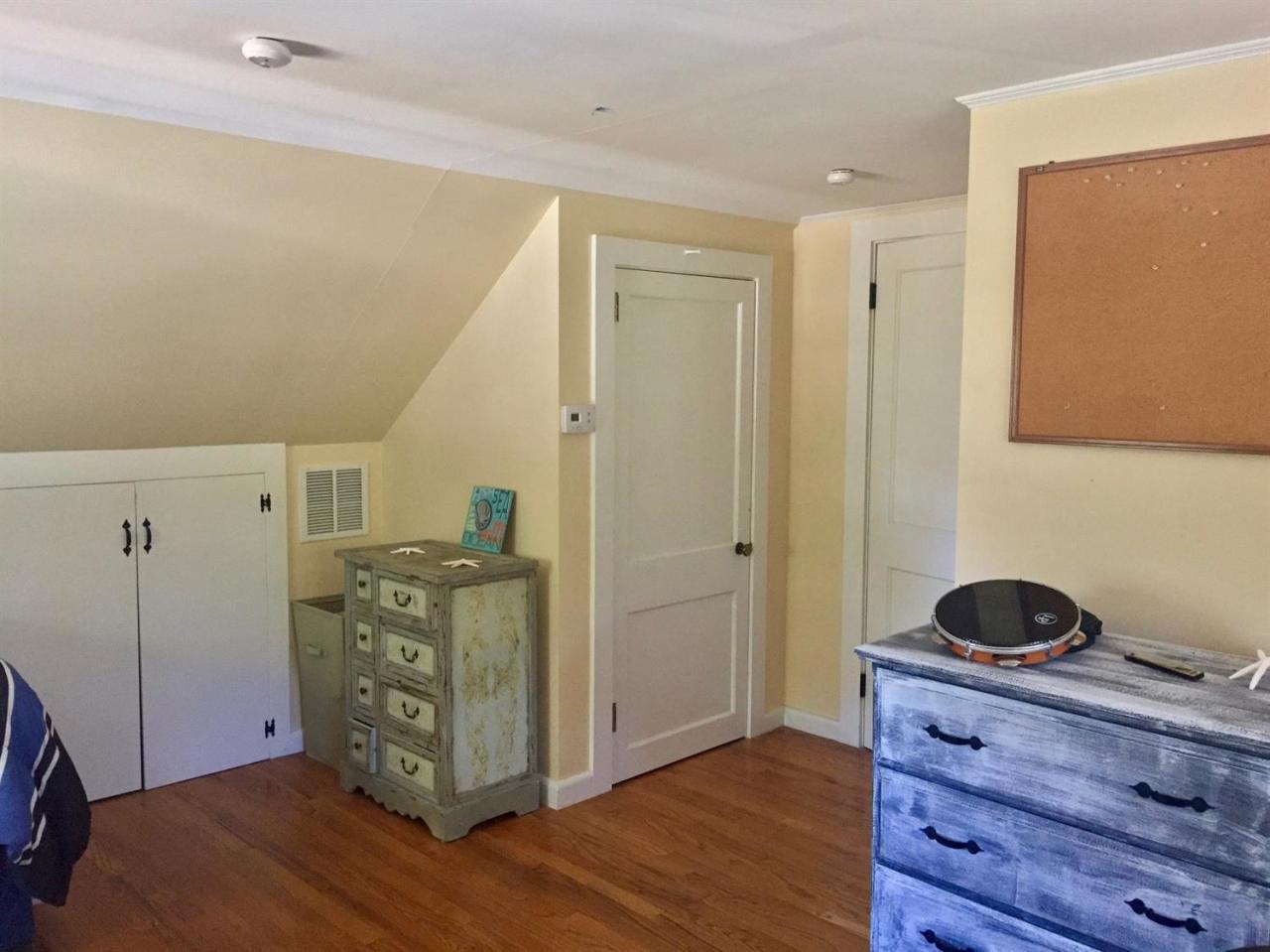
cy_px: 476
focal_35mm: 29
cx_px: 635
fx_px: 1064
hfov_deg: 61.7
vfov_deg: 48.2
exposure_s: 1/30
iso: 250
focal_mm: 4.15
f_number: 2.2
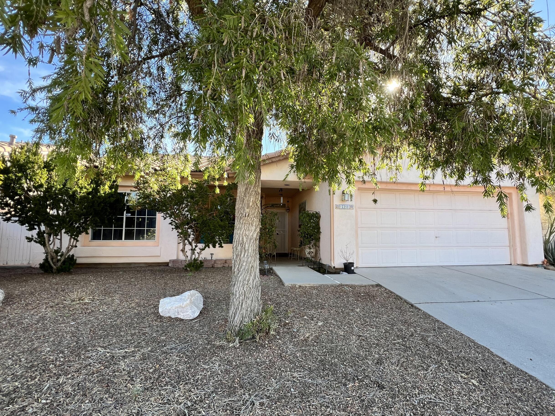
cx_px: 294
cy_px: 212
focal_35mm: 16
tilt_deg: +5.5
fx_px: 257
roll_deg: +0.0
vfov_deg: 78.1
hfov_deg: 94.4
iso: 32
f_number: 1.8
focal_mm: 1.57
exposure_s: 1/249
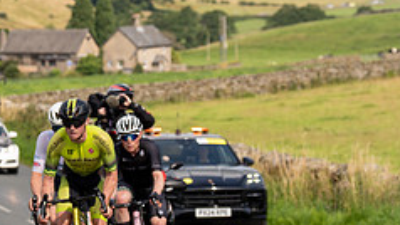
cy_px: 9
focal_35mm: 225
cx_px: -22
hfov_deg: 9.5
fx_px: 2387
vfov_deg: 5.4
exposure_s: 1/800
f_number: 4
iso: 100
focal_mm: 88
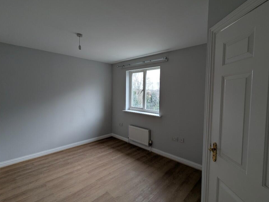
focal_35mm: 17
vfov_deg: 74.7
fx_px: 132
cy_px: 100
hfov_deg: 91.0
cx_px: 135
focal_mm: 2.35
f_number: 2.2
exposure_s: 1/101
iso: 67
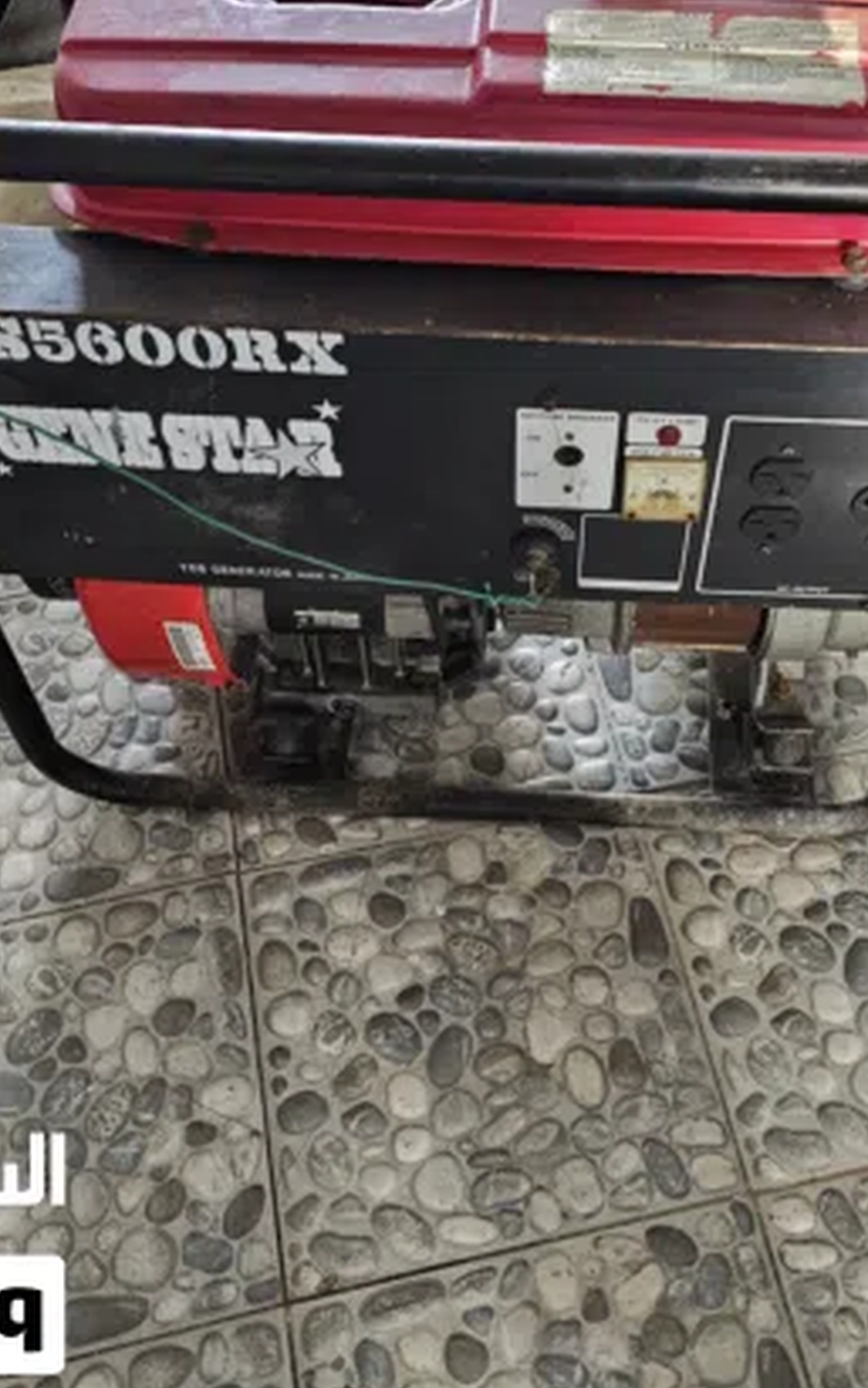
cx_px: 574
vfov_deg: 51.5
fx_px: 1438
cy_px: 645
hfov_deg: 33.3
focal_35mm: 38
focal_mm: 6.3
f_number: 1.7
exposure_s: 1/50
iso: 640
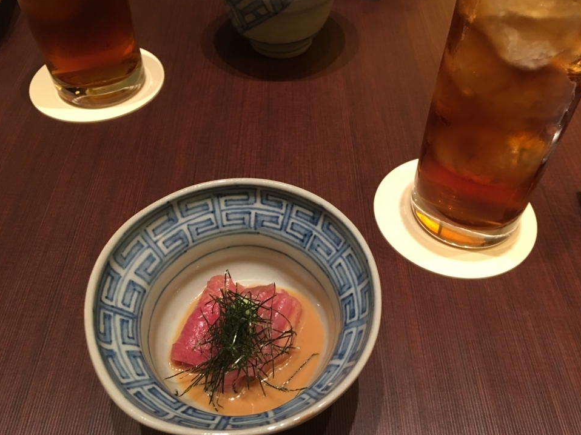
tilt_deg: -47.9
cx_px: 307
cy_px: 211
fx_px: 520
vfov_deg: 45.4
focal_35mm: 31
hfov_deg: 58.3
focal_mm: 4.15
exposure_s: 1/24
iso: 200
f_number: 2.2
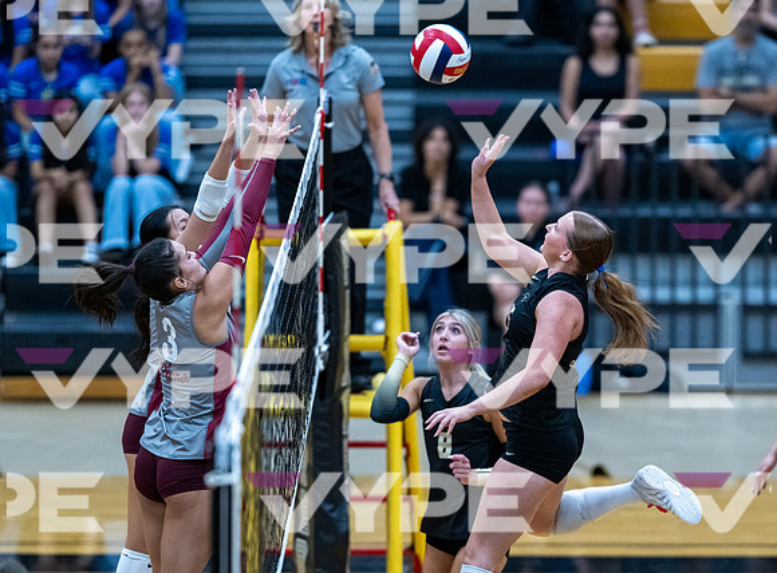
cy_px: 389
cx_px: 563
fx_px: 6614
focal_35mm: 296
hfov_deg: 6.7
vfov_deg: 5.0
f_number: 2
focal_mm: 200
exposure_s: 1/1600
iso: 3200
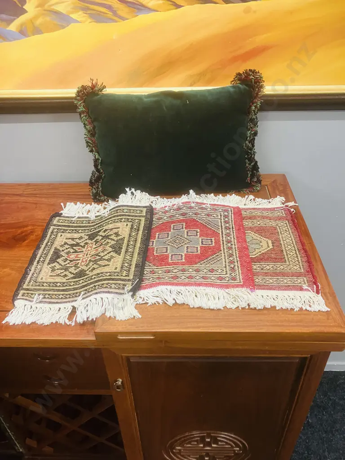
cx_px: 172
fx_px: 372
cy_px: 230
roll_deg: +1.2
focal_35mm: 28
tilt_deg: -35.5
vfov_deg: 63.4
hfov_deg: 49.7
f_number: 1.8
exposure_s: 1/50
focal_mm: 3.99
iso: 250
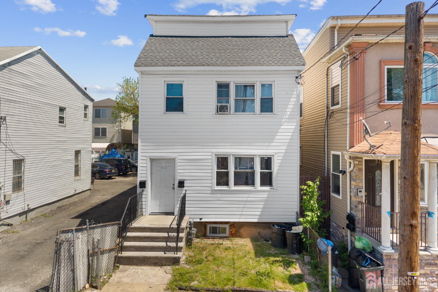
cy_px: 129
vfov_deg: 51.2
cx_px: 219
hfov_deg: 71.5
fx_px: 304
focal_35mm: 25
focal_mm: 8.67
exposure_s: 1/50
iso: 200
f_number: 1.8
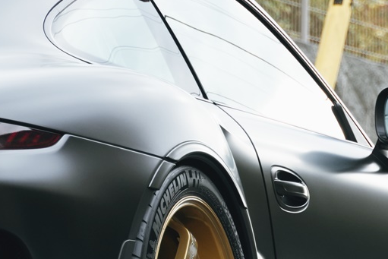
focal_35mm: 502
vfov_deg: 2.7
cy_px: 242
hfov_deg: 4.1
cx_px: 244
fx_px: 5412
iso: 500
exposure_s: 1/200
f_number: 5.6
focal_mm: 114
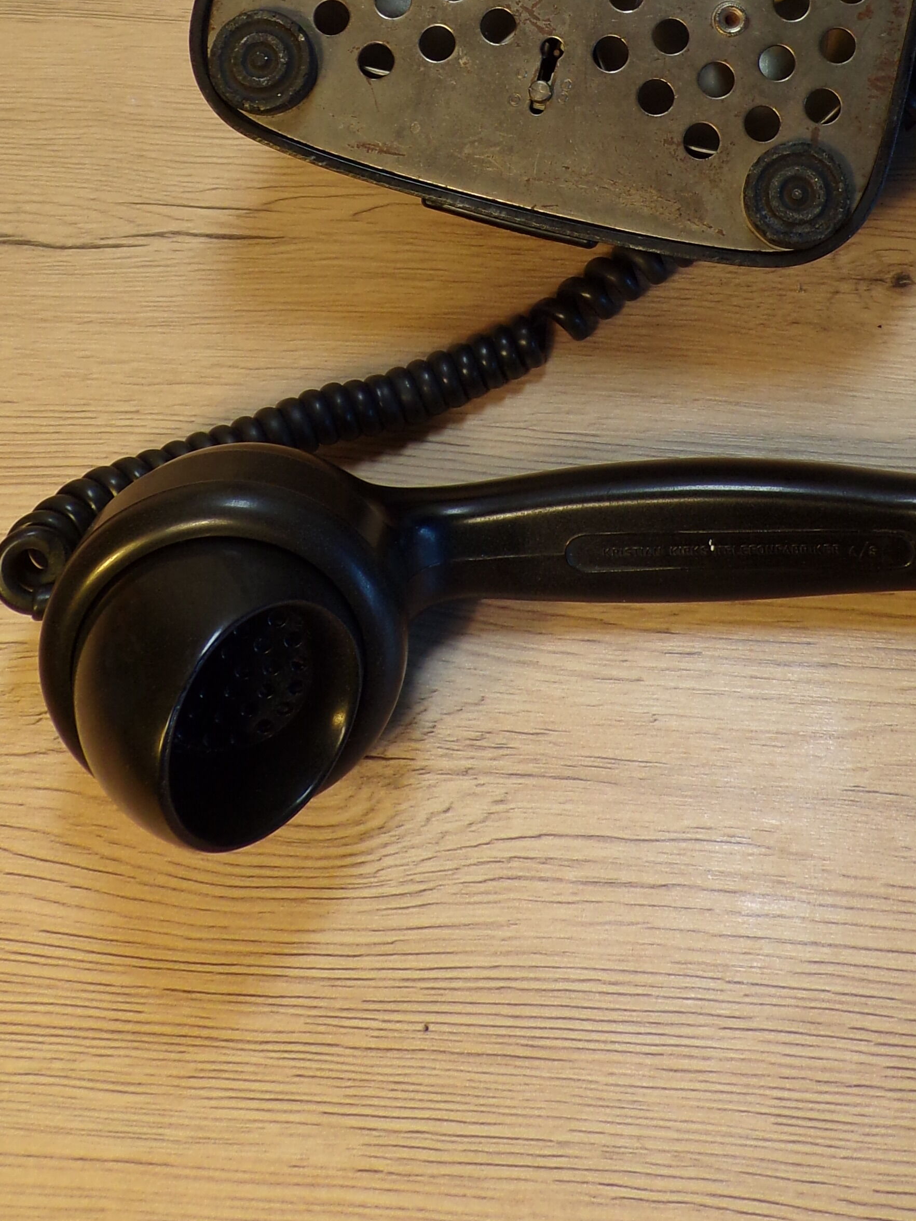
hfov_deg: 30.5
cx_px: 664
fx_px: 1658
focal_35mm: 47
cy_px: 52
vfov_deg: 37.0
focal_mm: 4.3
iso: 100
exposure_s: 1/52
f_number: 3
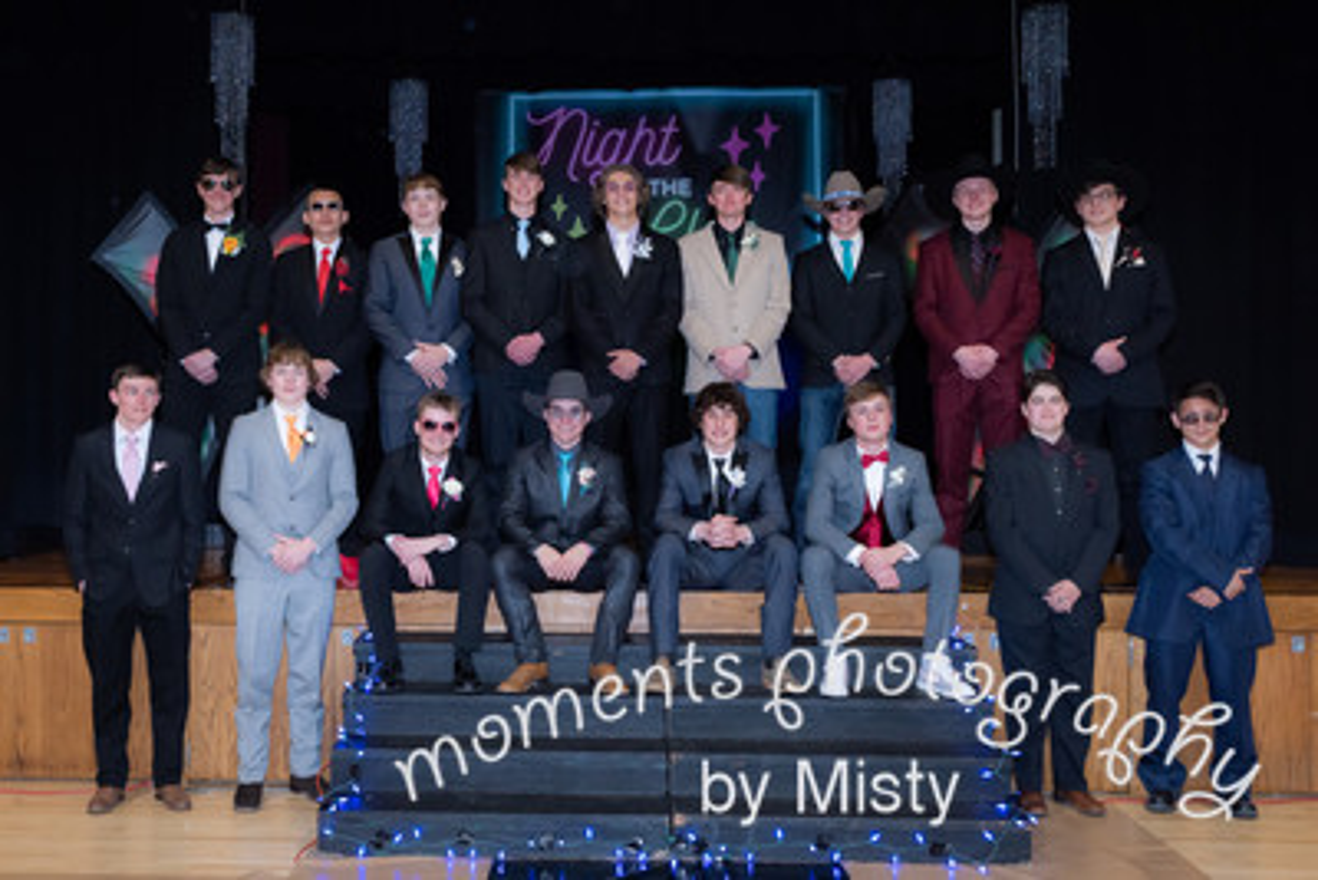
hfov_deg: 49.8
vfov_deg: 34.6
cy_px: 442
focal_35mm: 39
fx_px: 1414
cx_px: 569
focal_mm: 32
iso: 2000
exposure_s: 1/125
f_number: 6.3
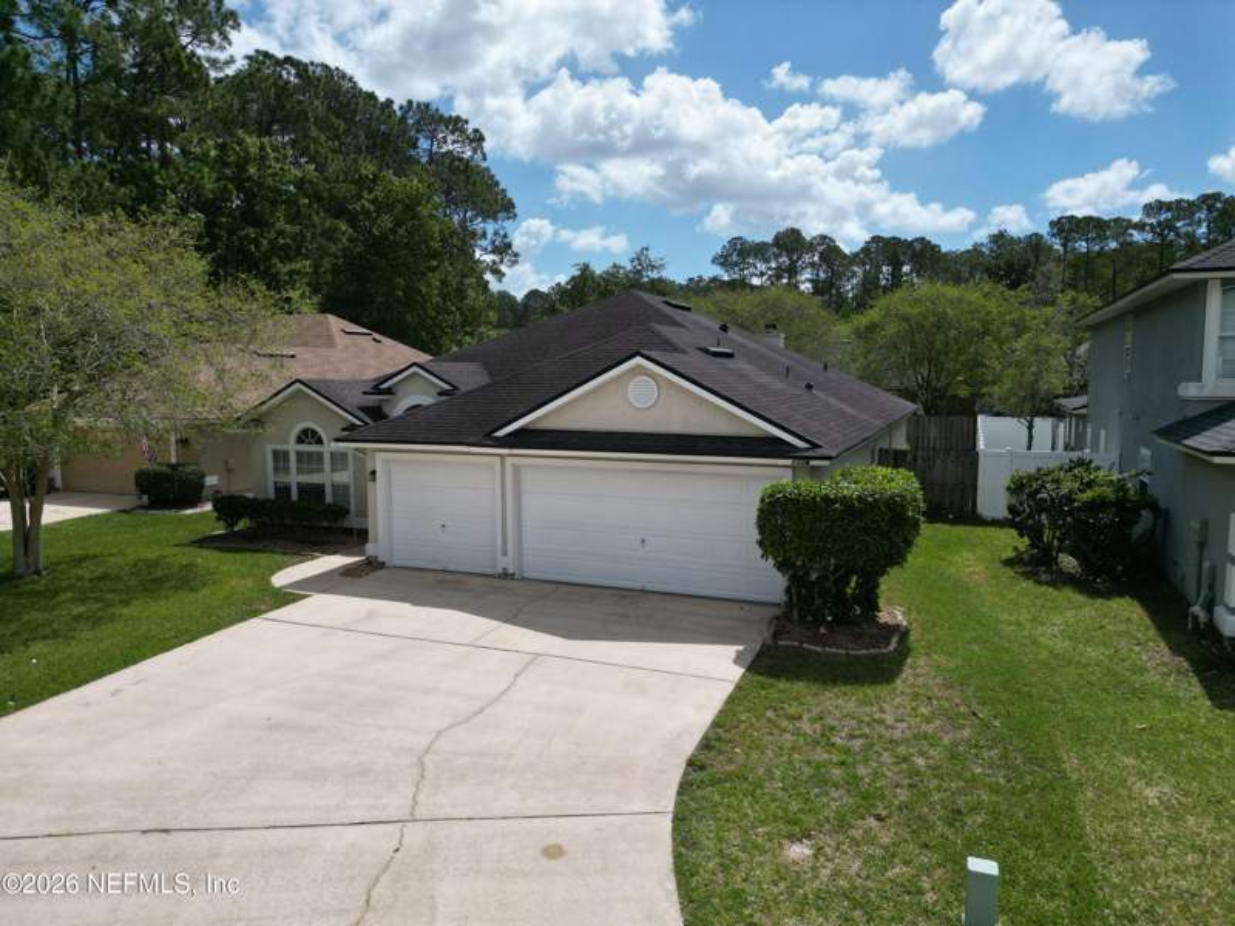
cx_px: 618
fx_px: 856
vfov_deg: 56.8
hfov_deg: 71.6
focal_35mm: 24
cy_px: 463
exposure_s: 1/6000
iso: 130
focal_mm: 6.72
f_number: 1.7
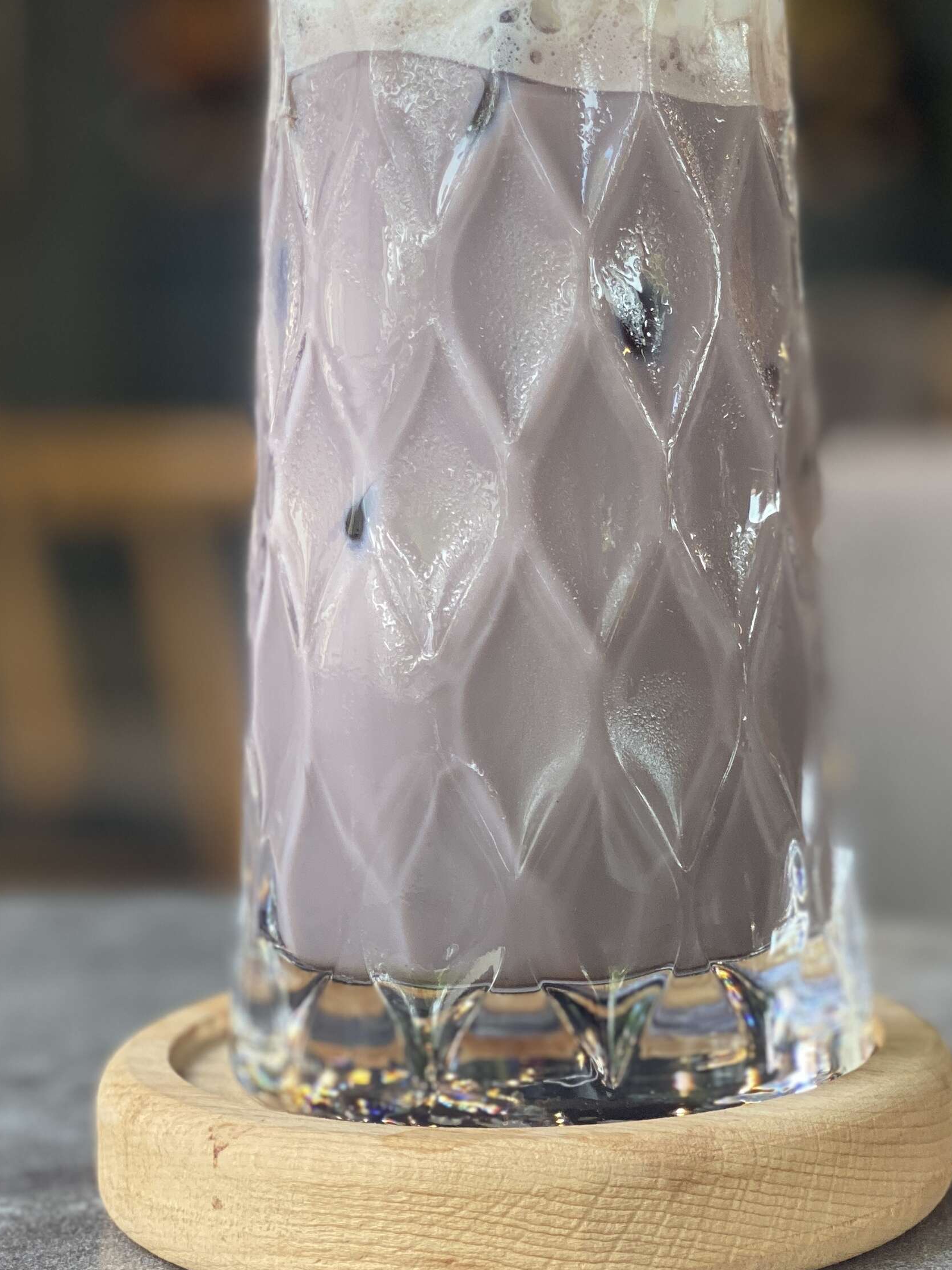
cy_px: 445
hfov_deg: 15.9
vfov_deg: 21.0
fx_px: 3411
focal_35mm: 93
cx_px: 548
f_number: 2
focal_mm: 6
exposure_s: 1/100
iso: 80
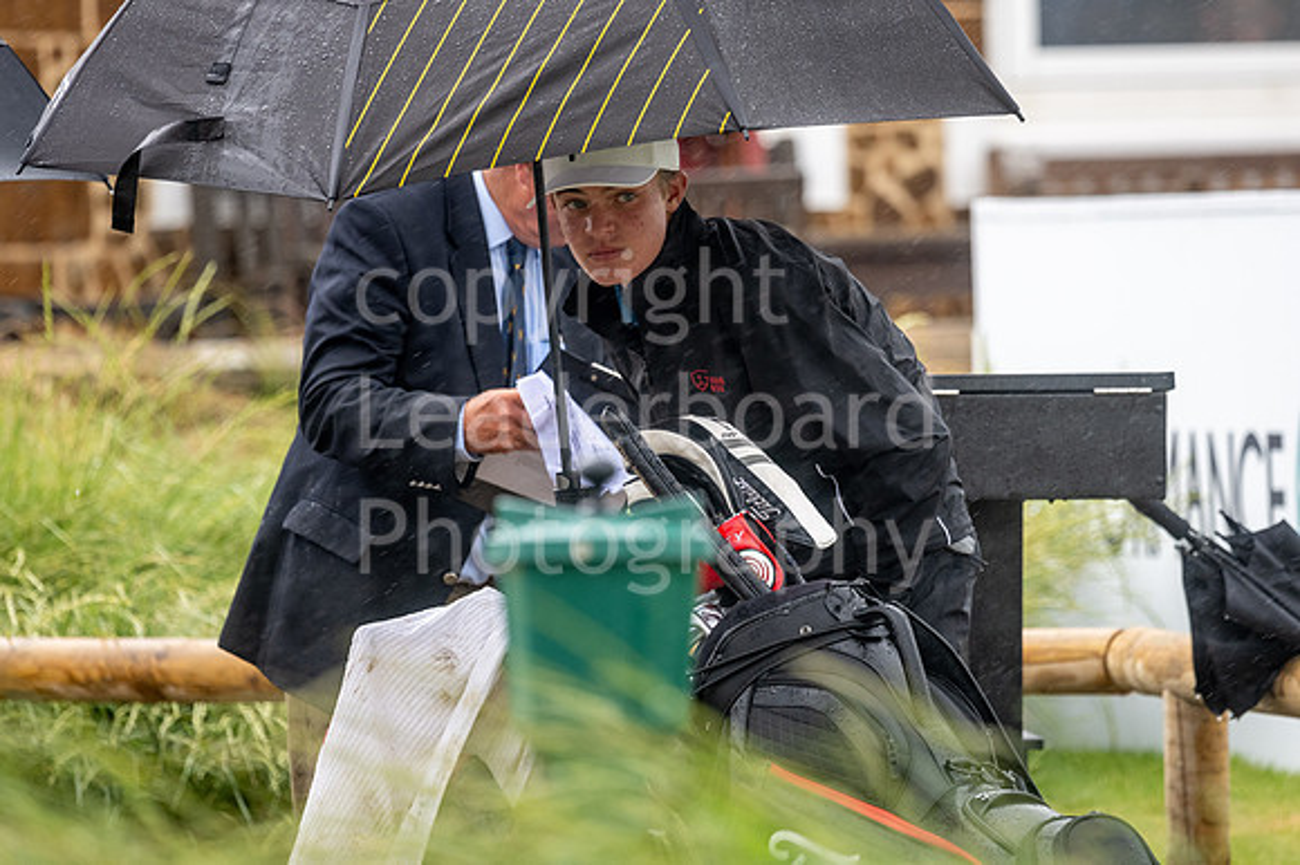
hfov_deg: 4.6
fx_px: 16240
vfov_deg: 3.1
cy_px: 432
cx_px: 650
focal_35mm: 450
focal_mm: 300
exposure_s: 1/500
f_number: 4
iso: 400
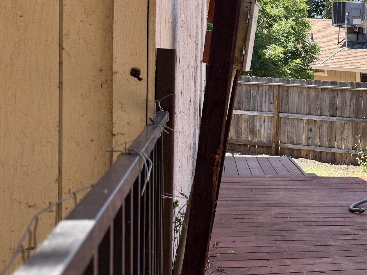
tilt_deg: -5.4
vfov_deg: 25.7
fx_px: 604
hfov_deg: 29.4
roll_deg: -4.0
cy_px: 138
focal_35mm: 57
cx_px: 432
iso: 80
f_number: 1.78
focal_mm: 6.76
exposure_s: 1/1855
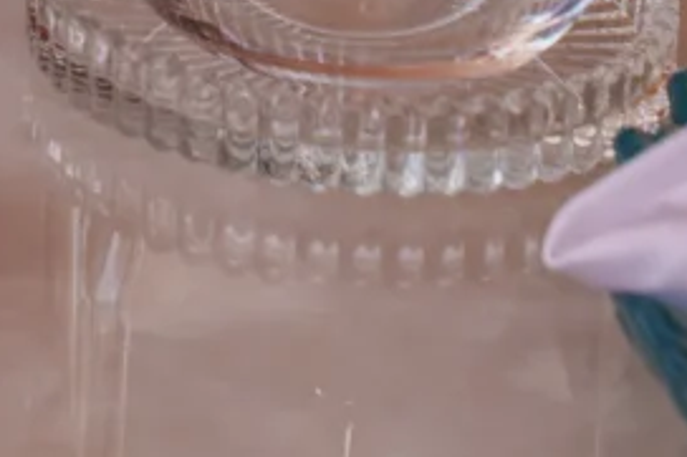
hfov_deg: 5.1
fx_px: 7533
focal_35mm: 395
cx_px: -558
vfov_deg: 3.3
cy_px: -1714
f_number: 5.6
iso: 100
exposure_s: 1/250
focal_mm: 56
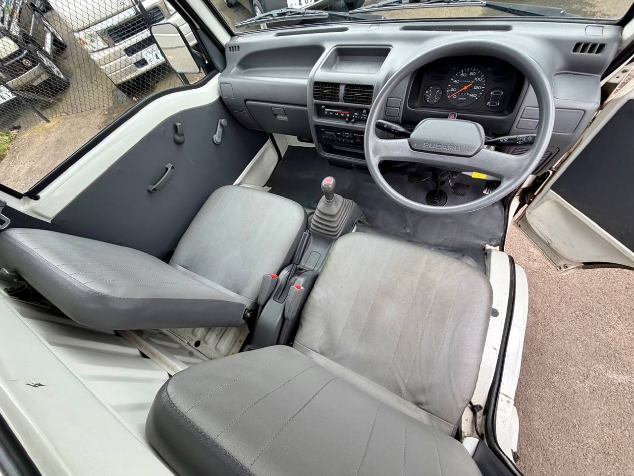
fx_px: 256
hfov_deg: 102.1
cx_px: 317
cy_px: 238
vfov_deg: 85.7
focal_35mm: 14
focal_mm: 2.22
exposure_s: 1/121
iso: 64
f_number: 2.2
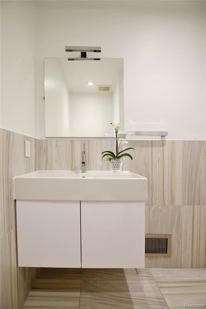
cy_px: 154
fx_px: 146
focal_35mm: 17
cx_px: 103
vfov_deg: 93.3
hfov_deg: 70.4
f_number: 4.5
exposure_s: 1/80
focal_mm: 17
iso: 640
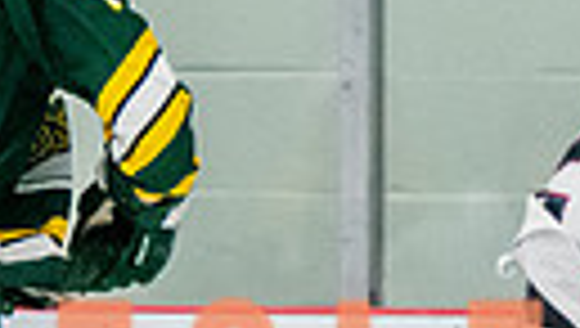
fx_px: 18051
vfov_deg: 1.0
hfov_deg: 1.8
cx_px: 13
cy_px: 593
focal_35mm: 1172
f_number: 2.8
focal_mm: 150
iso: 4000
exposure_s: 1/800
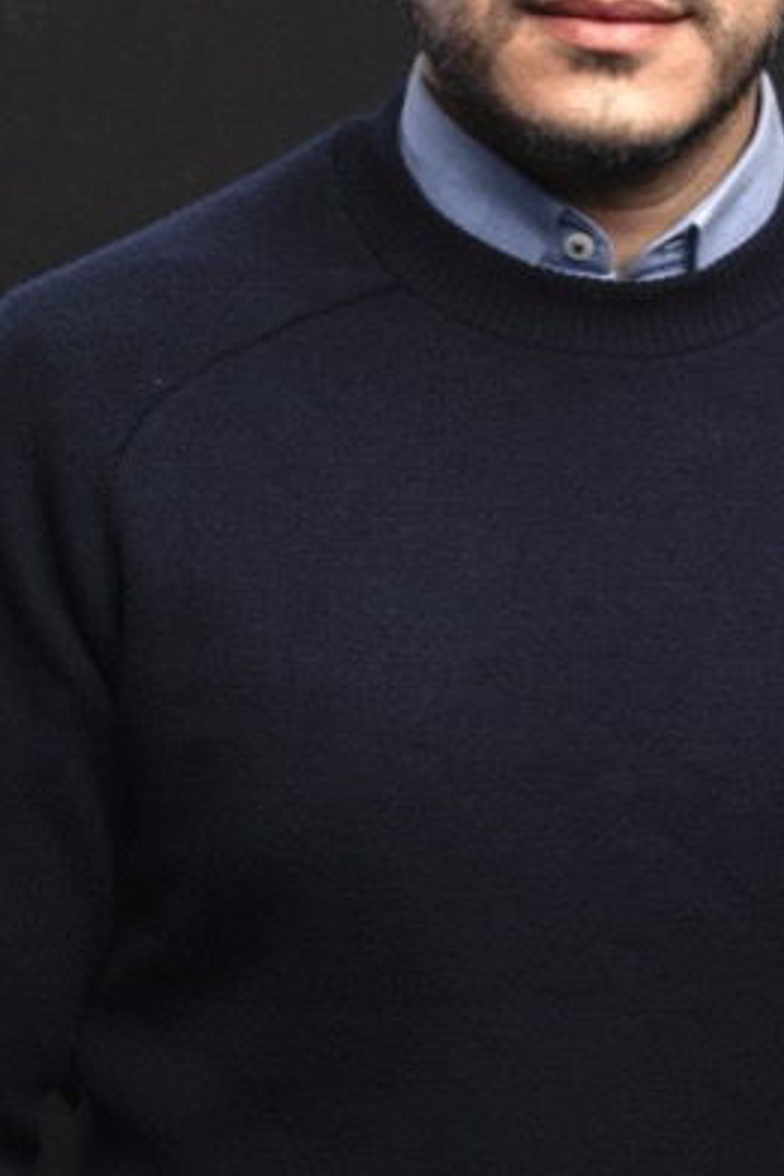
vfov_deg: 17.9
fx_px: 3724
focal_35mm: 114
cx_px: 552
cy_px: 350
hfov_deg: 12.0
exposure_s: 1/160
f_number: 8
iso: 50
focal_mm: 56
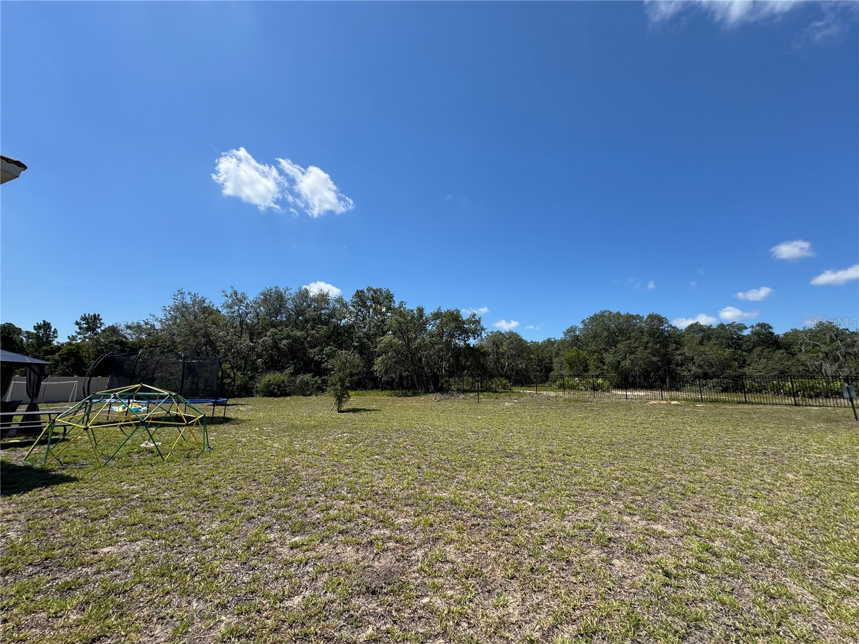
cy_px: 322
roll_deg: -0.4
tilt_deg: +9.4
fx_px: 347
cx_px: 430
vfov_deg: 85.7
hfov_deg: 102.1
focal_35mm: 14
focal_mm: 2.22
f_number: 2.2
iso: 40
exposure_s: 1/1748
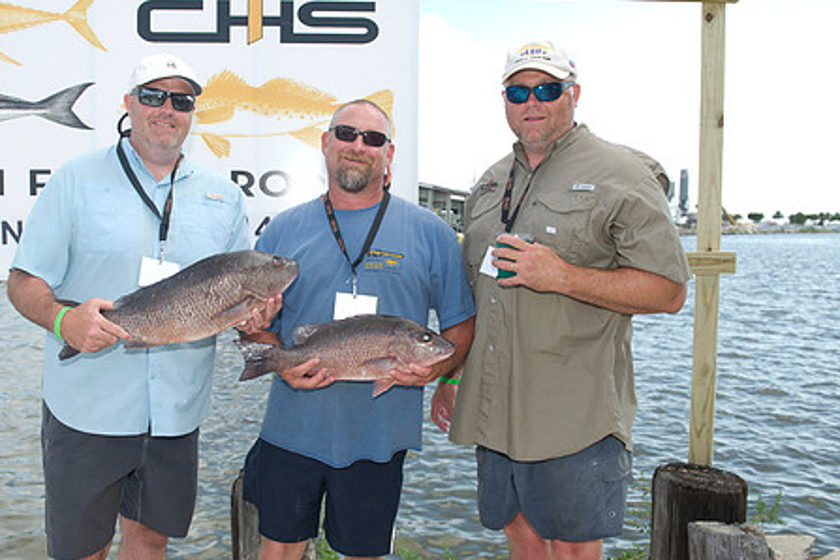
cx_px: 344
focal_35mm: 35
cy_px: 263
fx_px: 817
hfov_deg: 54.1
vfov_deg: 37.8
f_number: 5.6
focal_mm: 27
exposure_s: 1/250
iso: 125
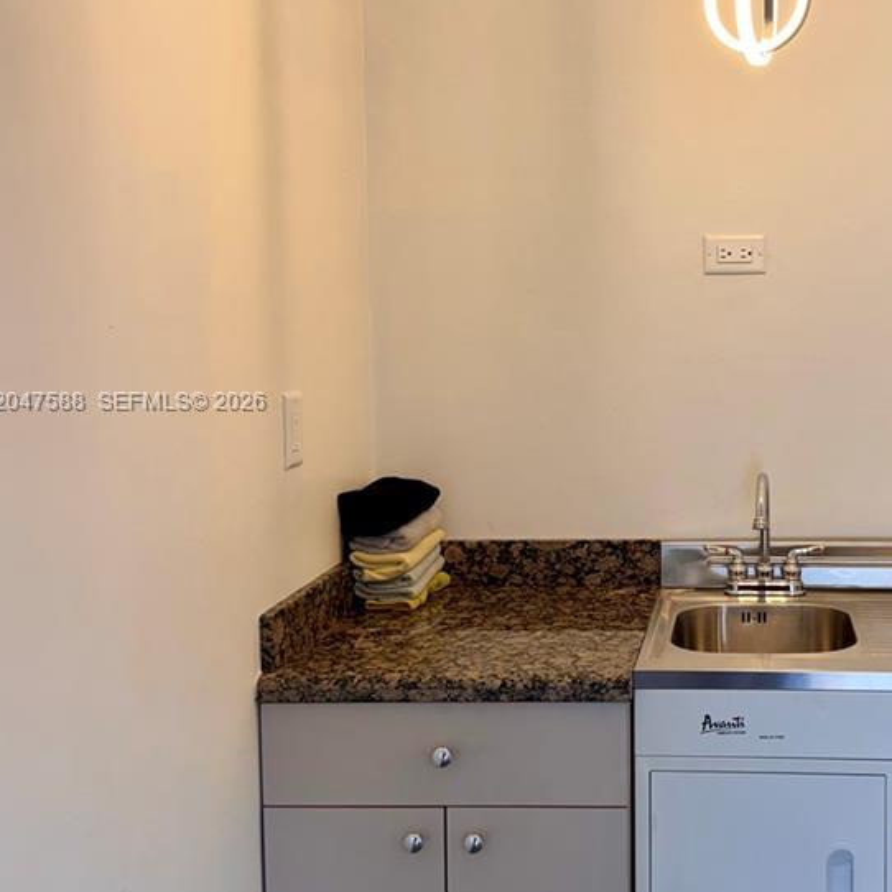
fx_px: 1370
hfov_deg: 35.0
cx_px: 701
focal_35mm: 47
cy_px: 403
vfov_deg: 36.0
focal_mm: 6.76
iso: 80
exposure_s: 1/120
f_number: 1.78
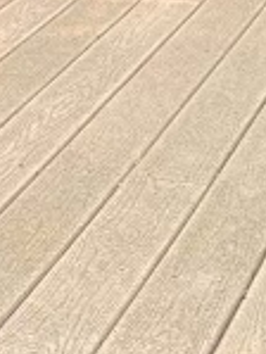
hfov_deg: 8.3
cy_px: -192
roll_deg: -0.3
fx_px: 1831
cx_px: 83
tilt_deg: -6.3
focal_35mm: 179
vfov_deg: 10.6
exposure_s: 1/2212
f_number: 1.6
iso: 32
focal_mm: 4.2
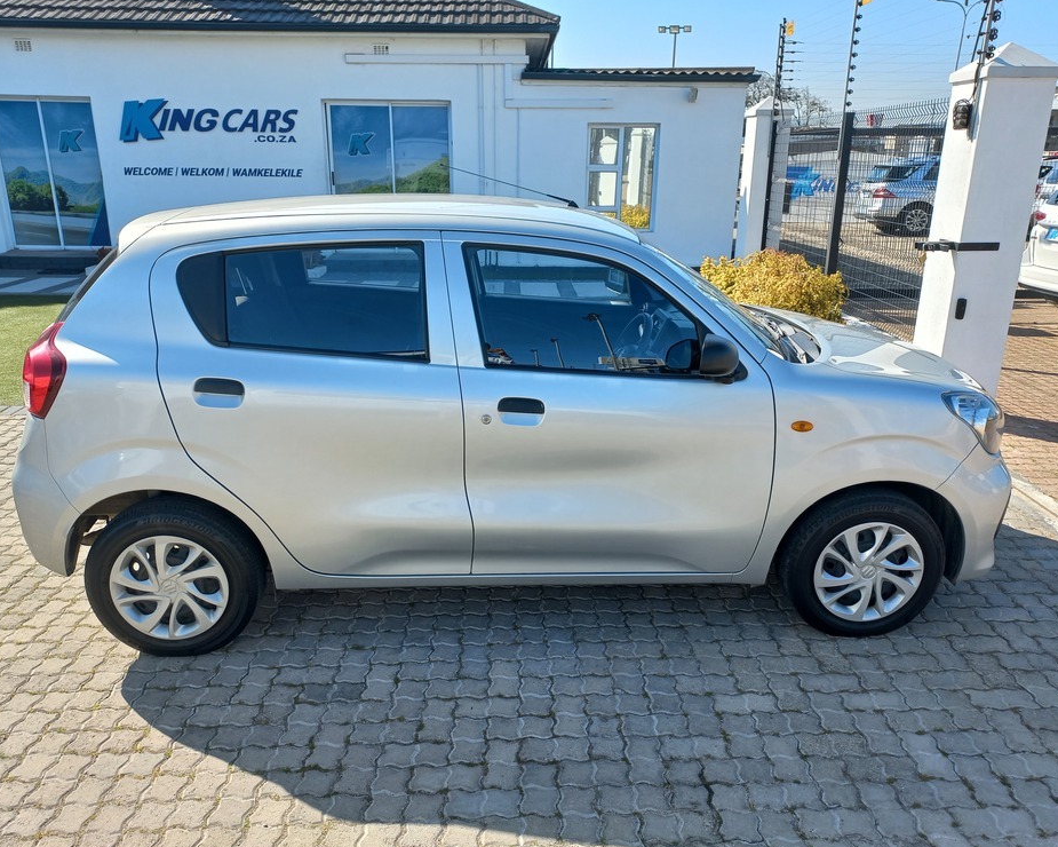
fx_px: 845
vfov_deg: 53.2
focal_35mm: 27
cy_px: 424
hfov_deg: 64.1
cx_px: 524
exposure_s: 1/323
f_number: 1.8
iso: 25
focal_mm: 4.6
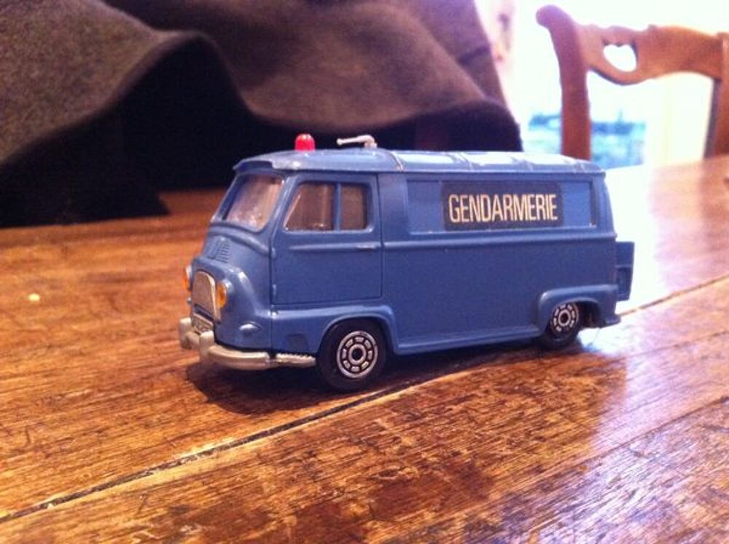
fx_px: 736
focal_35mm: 35
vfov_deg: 40.6
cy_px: 272
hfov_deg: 52.7
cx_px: 364
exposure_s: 1/17
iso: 800
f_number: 2.8
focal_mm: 3.85
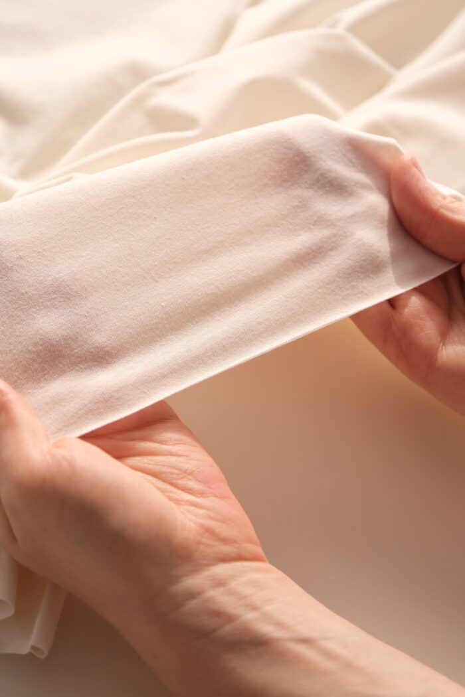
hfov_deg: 16.7
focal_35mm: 82
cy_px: 348
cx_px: 232
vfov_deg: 24.8
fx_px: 1589
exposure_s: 1/500
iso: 160
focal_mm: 54.5
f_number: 4
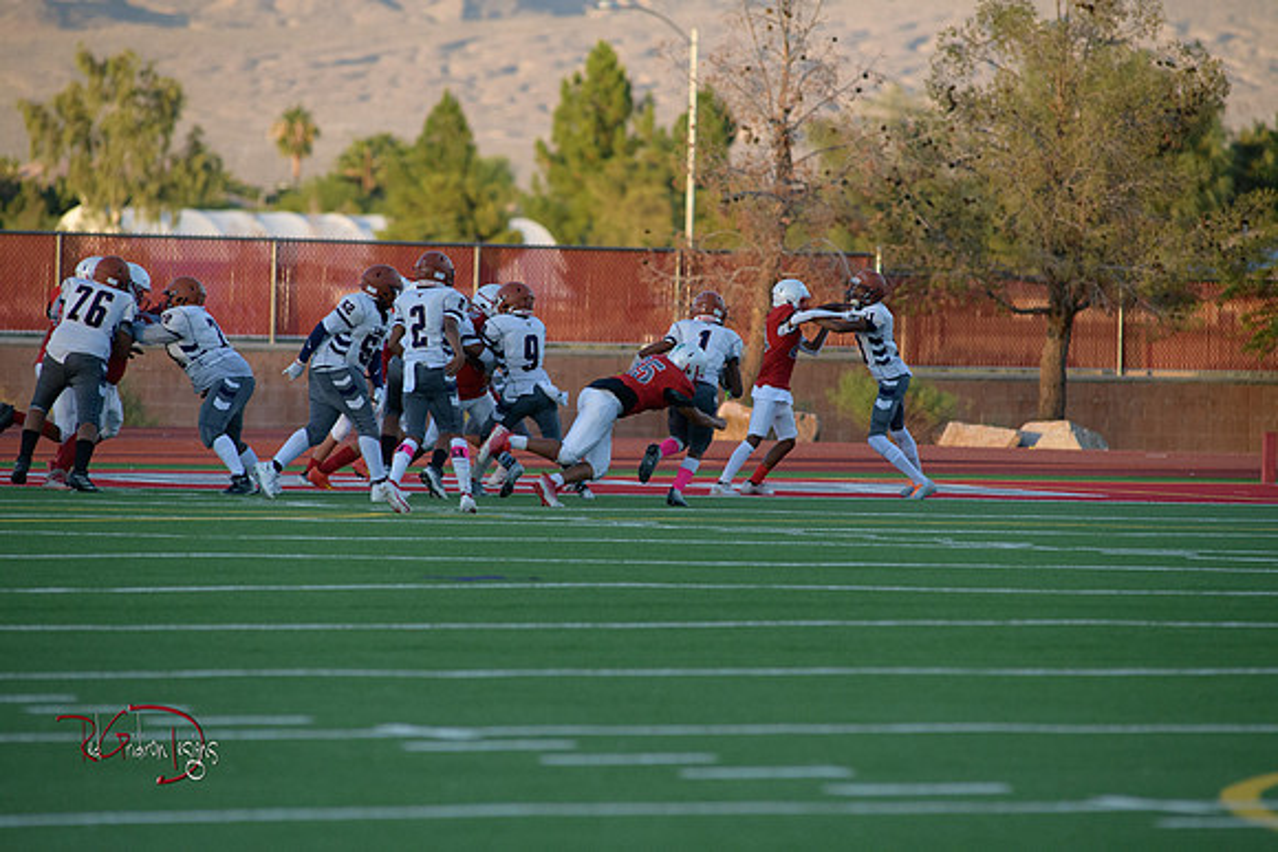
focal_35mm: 300
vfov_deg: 4.6
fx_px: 10652
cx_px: 639
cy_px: 426
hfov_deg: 6.9
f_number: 5
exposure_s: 1/6400
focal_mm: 300
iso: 3200
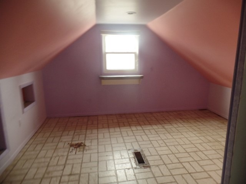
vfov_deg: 58.9
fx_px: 163
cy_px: 92
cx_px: 123
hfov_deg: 73.9
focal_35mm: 23
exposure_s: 1/30
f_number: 2.8
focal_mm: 4.1
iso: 240
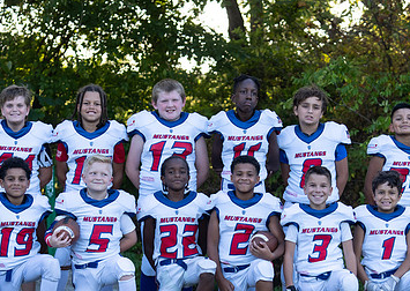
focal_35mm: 164
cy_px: 221
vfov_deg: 8.7
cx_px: 189
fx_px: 1906
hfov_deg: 12.3
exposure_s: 1/320
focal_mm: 70
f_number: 3.5
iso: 200
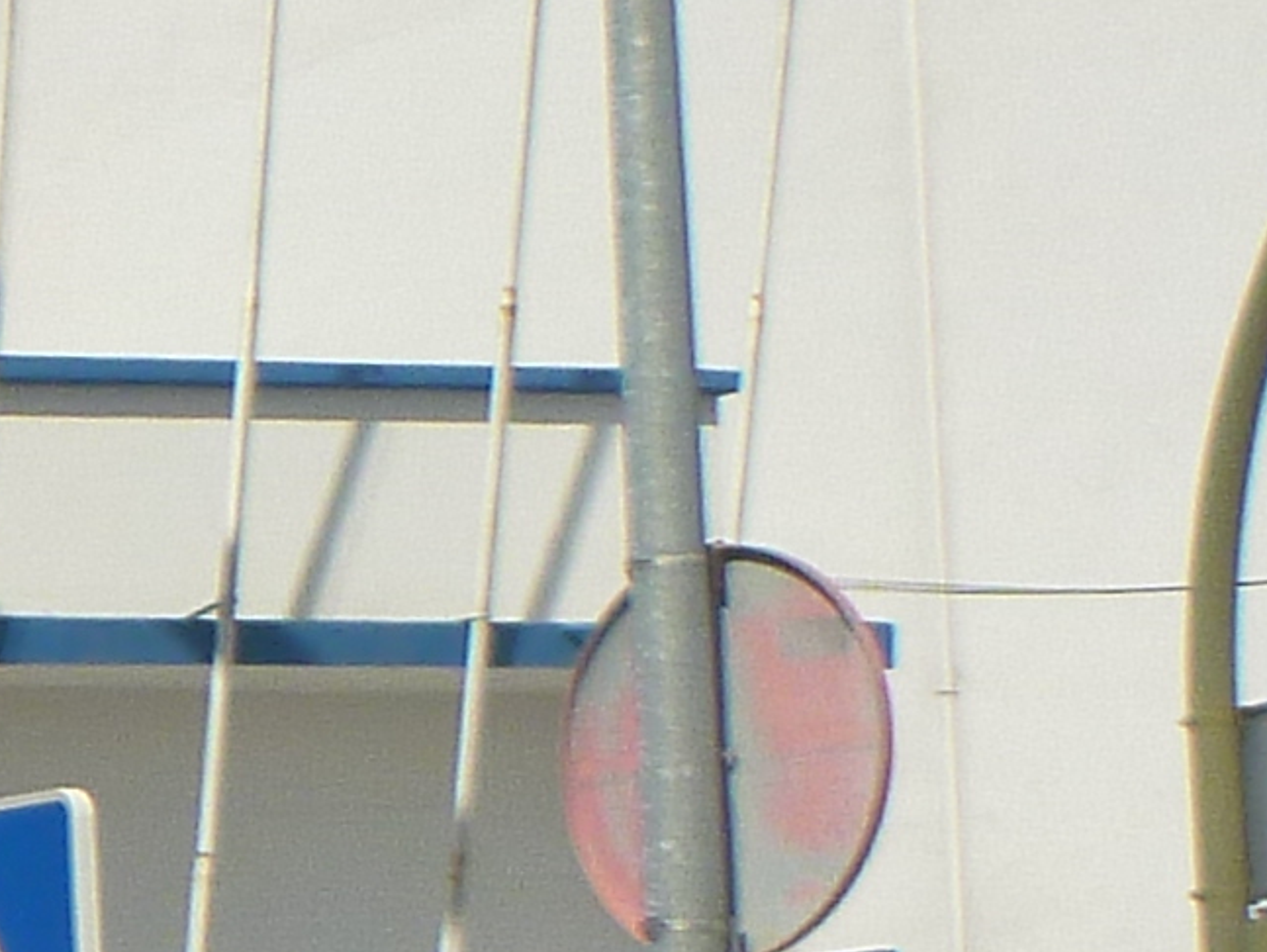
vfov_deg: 8.5
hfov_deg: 9.3
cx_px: -2377
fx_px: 6336
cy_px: 1021
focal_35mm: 173
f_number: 10
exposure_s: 1/200
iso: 100
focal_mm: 4.9
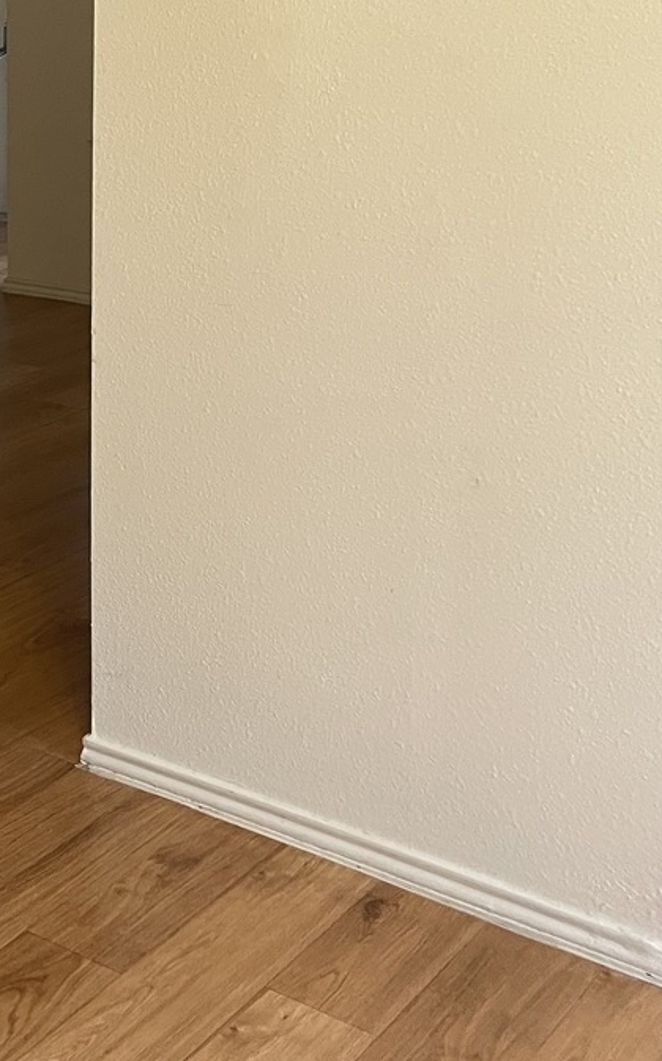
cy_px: 348
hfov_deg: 20.4
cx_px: -162
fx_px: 1705
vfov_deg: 34.2
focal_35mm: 59
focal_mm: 4.2
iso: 160
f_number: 1.6
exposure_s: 1/60
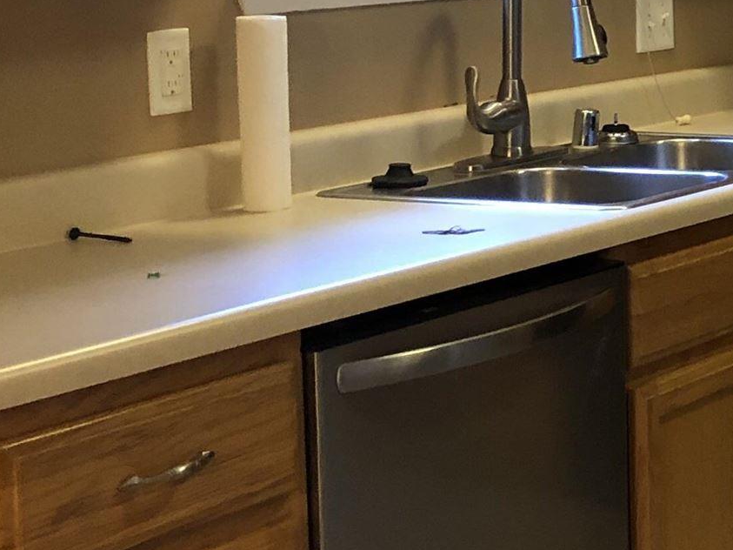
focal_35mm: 102
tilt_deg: -4.3
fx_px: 2160
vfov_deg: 14.3
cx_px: 1247
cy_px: 37
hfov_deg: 16.6
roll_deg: +1.8
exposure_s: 1/12
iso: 100
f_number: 1.8
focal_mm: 4
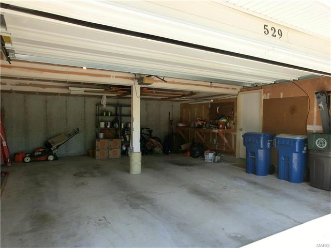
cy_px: 124
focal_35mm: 24
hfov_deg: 71.6
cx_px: 166
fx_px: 229
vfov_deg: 56.8
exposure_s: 1/320
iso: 100
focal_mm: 4.24
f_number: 3
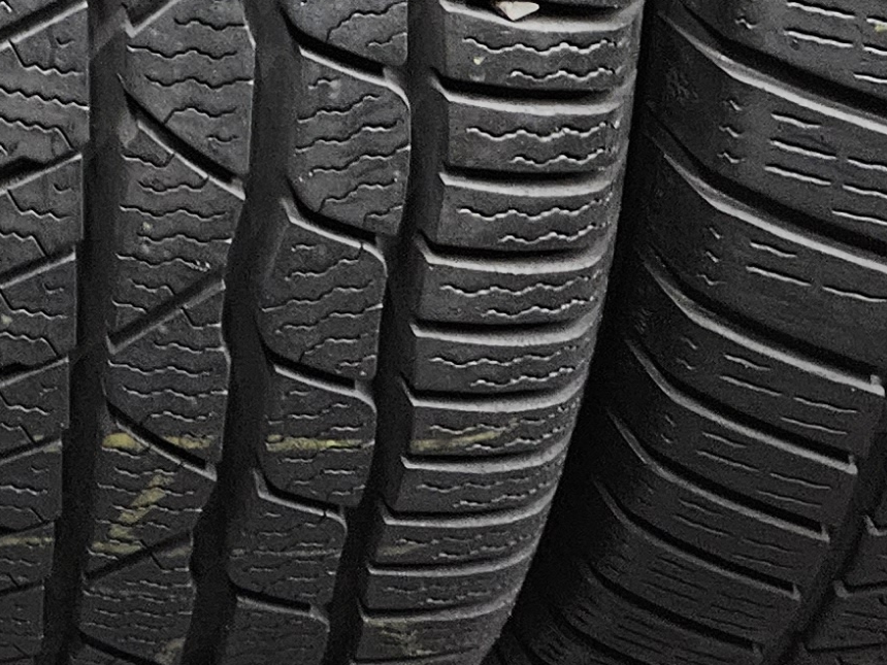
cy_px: -621
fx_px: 2742
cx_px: -319
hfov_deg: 17.1
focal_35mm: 107
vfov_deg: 12.4
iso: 640
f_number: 1.8
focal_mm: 5.4
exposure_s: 1/25
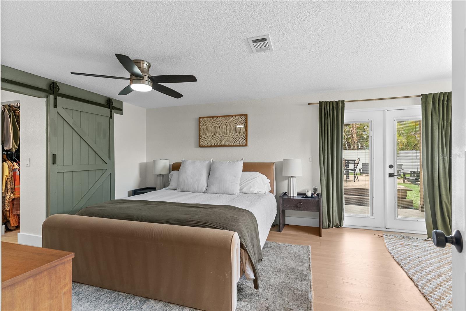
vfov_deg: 70.5
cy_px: 156
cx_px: 233
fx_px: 220
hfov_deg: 93.3
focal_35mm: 17
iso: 400
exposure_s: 1/4
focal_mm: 17
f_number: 8
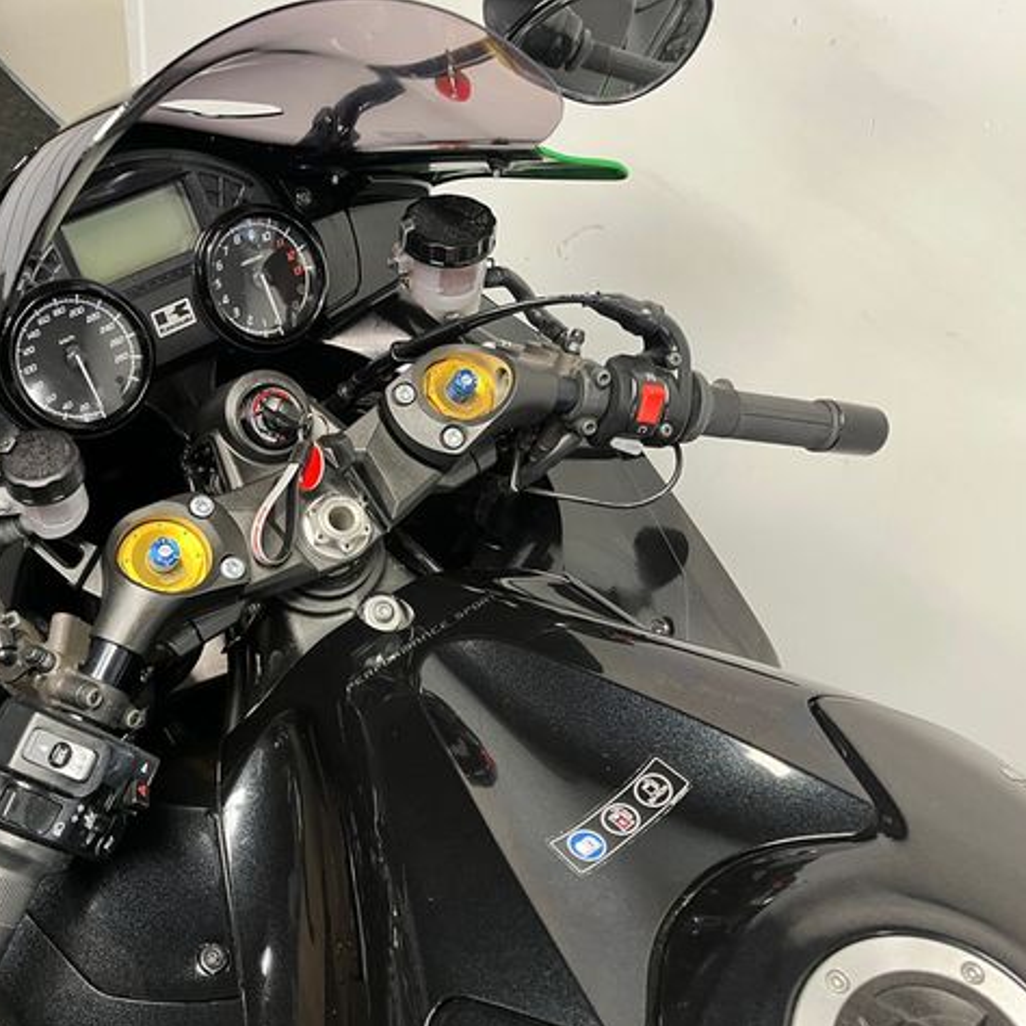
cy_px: 517
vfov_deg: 52.5
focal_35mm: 31
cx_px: 392
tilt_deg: -47.3
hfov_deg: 52.0
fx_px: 1040
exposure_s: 1/50
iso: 200
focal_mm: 5.1
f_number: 1.6
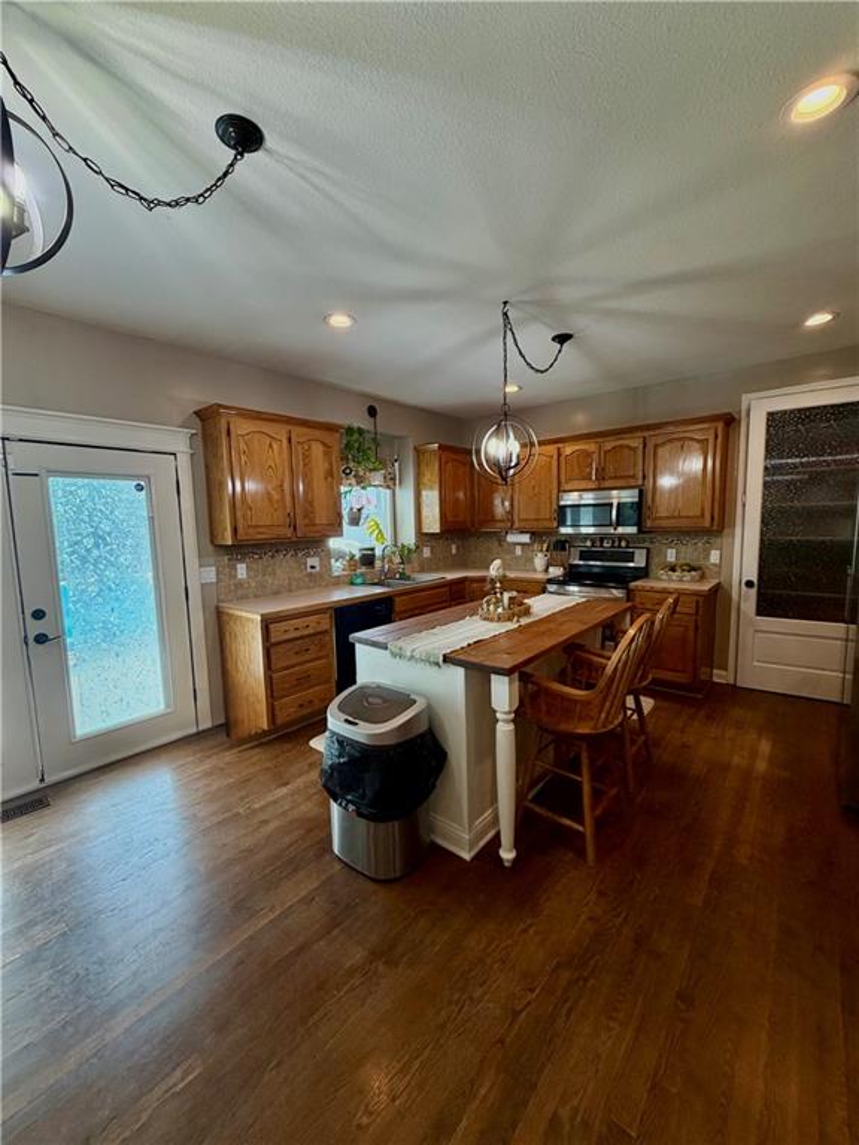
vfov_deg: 102.1
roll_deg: +1.1
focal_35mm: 14
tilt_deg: -5.8
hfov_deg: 85.7
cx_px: 430
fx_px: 463
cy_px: 572
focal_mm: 2.22
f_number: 2.2
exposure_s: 1/60
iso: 250
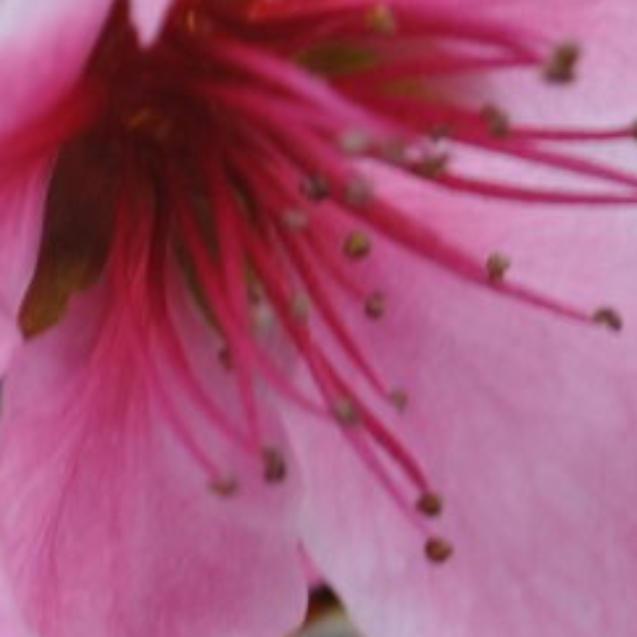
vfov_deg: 5.0
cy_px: 290
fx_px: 7247
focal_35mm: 348
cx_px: 332
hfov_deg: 5.0
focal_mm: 55
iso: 100
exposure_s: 1/80
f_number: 8
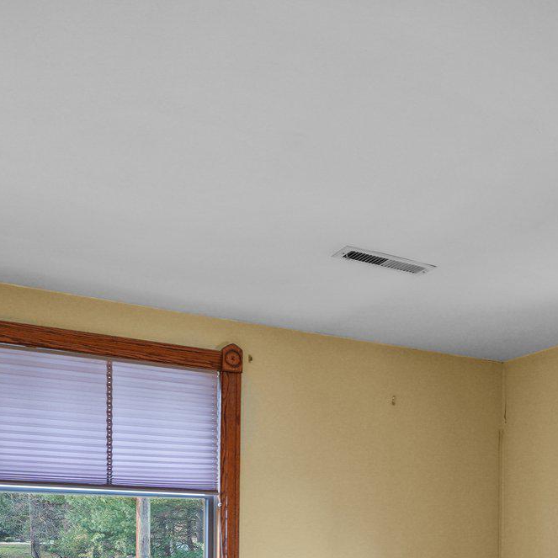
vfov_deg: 34.7
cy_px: 554
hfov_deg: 34.5
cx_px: 562
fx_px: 809
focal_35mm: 44
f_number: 8
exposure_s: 1/6
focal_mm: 16.9
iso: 400
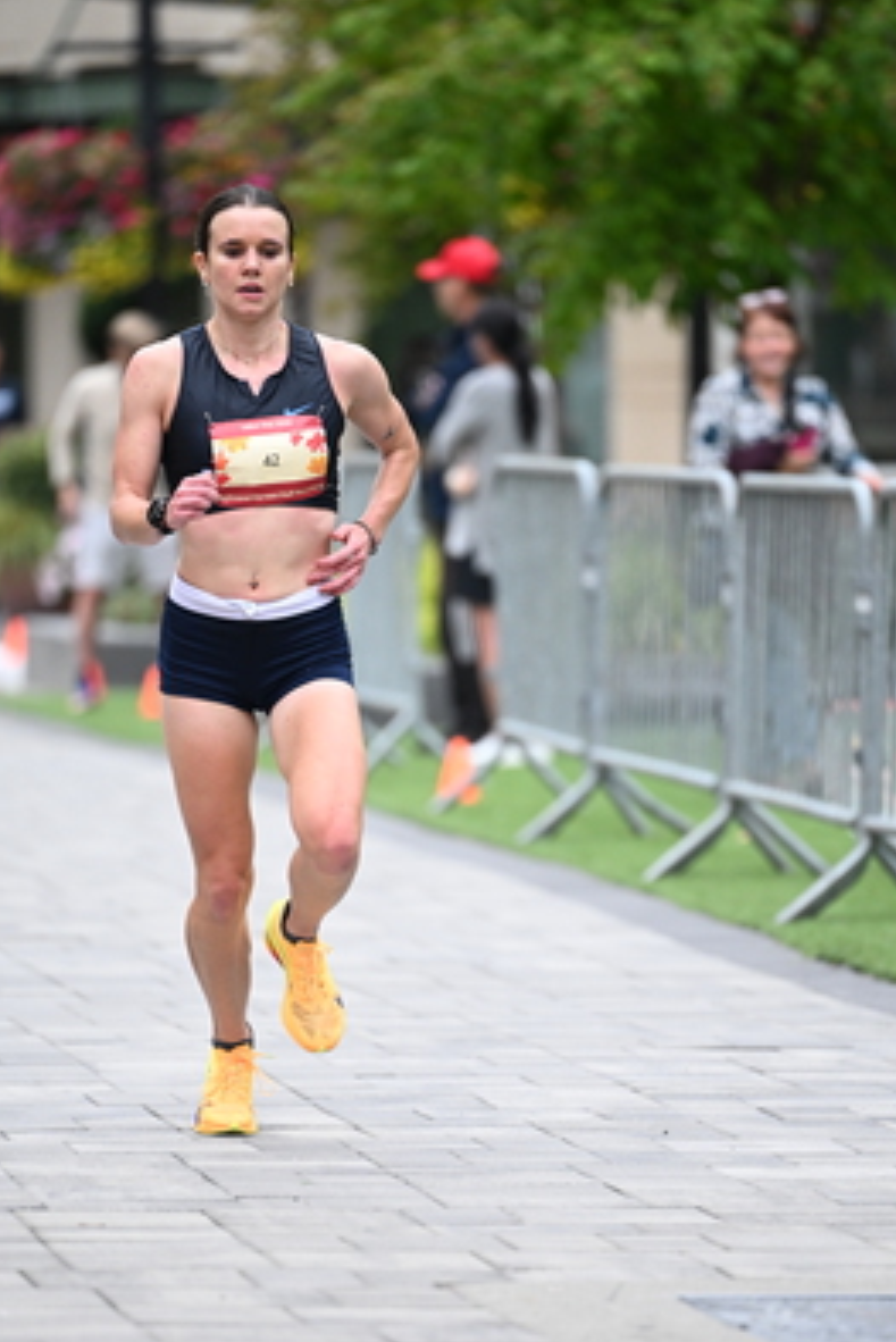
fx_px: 10406
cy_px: 862
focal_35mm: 279
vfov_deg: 7.4
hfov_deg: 4.9
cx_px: 400
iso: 1600
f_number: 2.8
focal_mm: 200
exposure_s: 1/1000
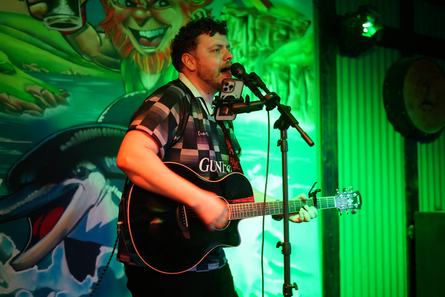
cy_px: 148
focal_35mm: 50
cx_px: 222
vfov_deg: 27.0
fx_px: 618
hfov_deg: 39.6
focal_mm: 50
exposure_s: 1/50
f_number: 1.8
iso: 200
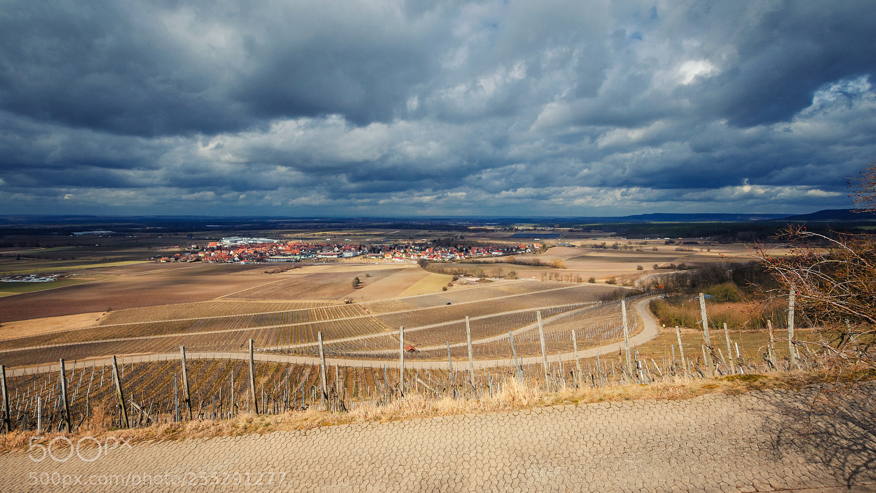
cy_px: 226
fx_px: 372
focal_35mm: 16
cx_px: 441
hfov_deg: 99.4
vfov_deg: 67.0
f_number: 8
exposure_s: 1/1600
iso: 400
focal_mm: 10
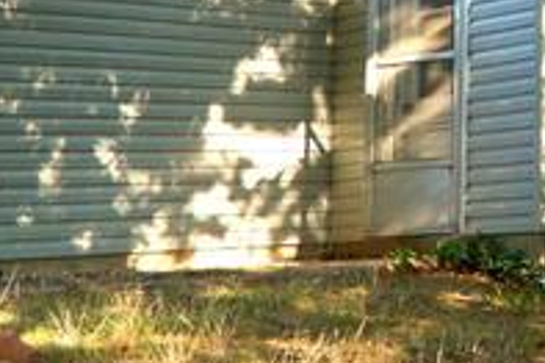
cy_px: -267
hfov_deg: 19.0
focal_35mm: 99
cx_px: 725
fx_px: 1497
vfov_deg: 12.7
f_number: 7.1
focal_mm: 19
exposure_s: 1/125
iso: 100
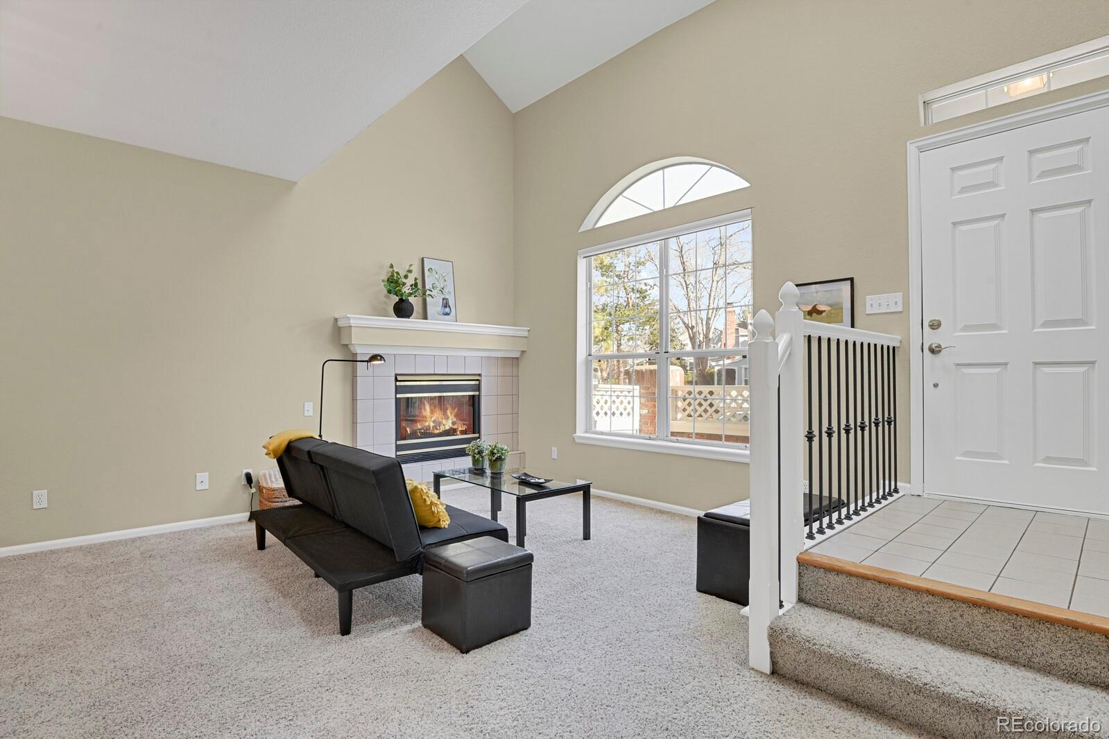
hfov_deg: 93.3
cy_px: 370
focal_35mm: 17
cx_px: 554
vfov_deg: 70.4
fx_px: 524
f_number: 8
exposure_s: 1.3
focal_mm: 17
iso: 250
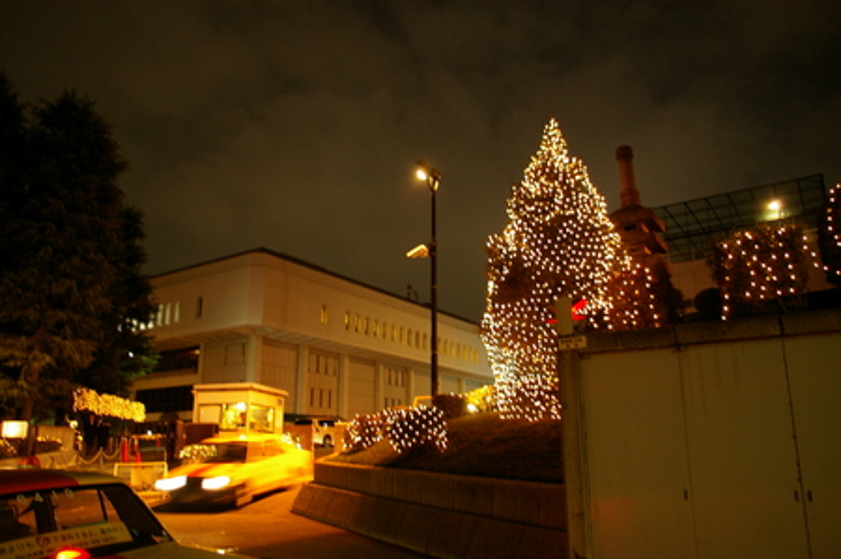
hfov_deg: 67.4
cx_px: 420
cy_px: 280
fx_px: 630
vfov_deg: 47.8
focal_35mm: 27
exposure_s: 1/2
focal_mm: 18
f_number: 3.5
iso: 400
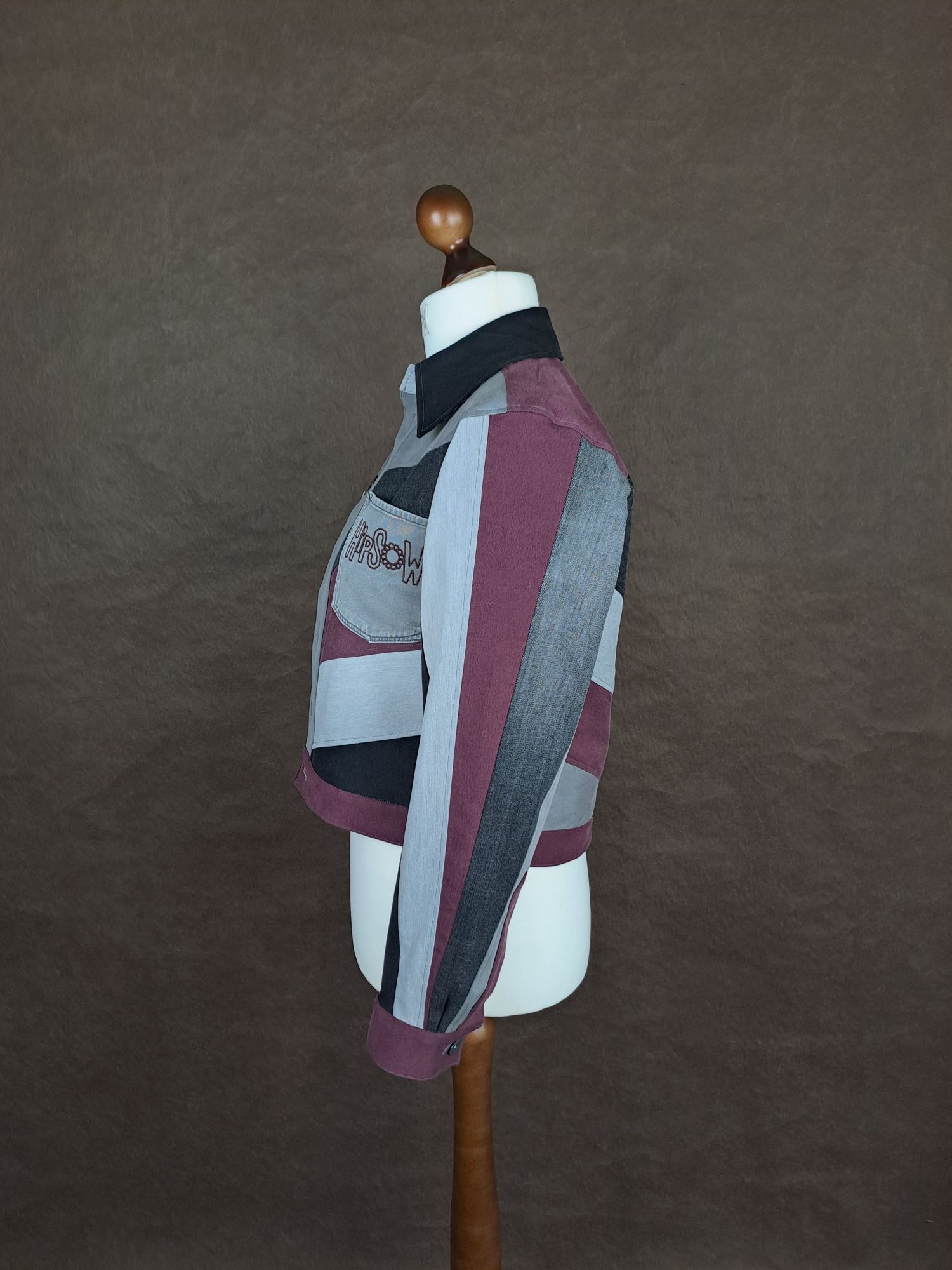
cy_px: 635
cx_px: 476
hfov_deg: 54.9
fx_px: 917
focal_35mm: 25
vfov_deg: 69.4
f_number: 1.8
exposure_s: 1/50
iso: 80
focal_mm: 4.65
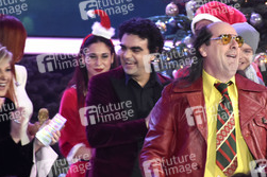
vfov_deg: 3.6
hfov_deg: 5.5
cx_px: 185
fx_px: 2802
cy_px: 87
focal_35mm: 378
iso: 1600
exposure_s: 1/100
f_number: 6.3
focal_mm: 140
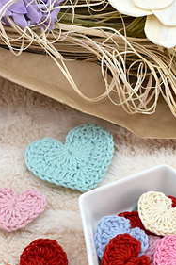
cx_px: 133
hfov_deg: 15.3
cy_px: 235
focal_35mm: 89
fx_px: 653
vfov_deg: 22.4
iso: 400
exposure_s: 1/160
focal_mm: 50
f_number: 6.3
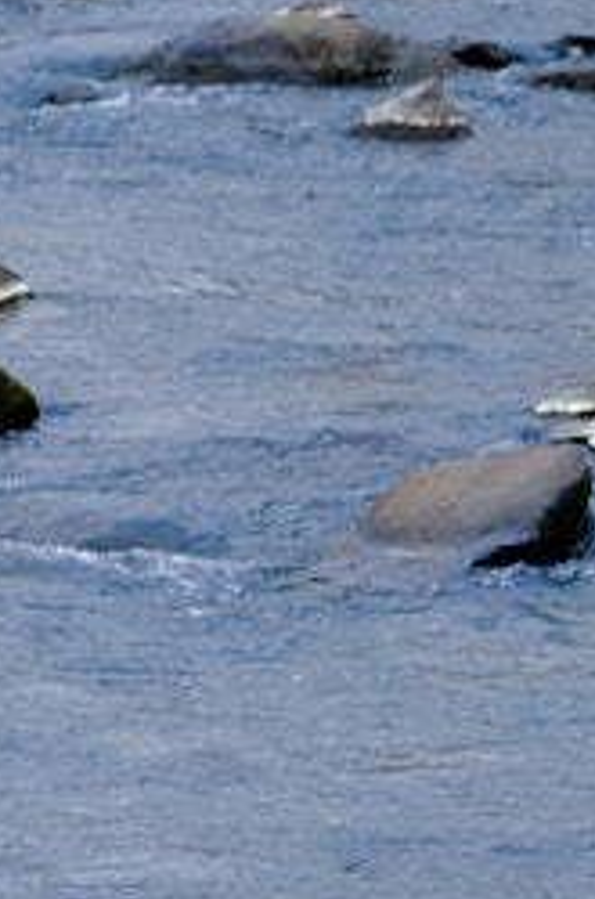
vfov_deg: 3.5
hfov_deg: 2.3
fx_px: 14538
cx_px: -662
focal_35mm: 584
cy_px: -191
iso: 200
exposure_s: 1/160
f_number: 4.5
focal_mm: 60.7
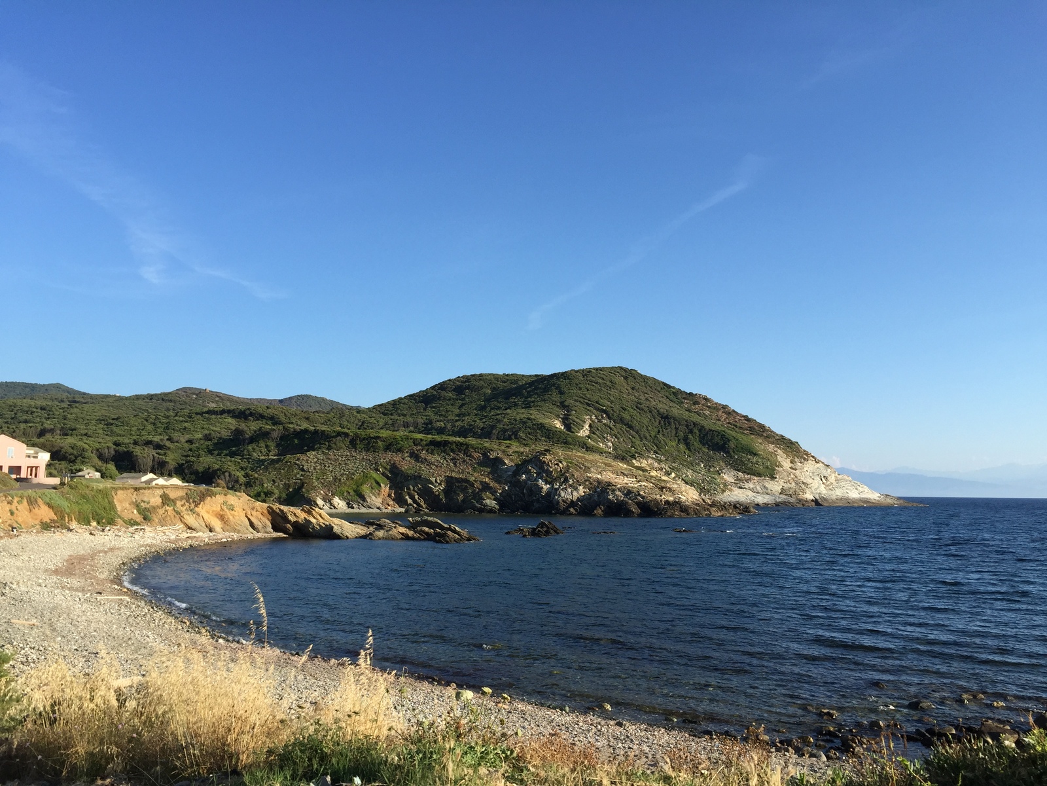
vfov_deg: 48.2
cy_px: 393
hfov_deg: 61.7
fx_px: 877
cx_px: 524
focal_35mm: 29
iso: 32
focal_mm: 4.15
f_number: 2.2
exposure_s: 1/1319
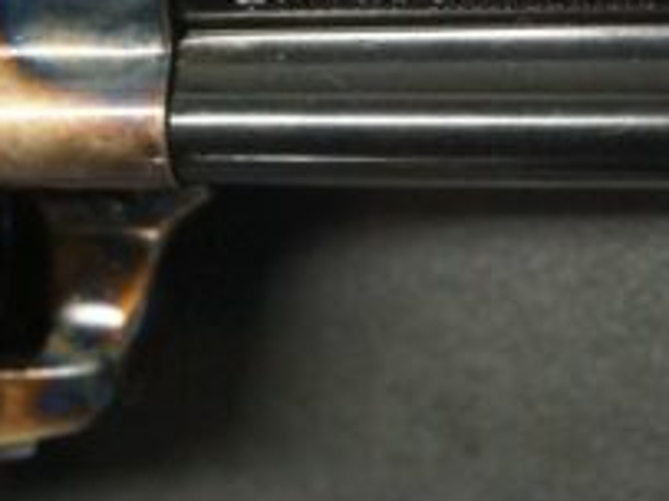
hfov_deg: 11.2
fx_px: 3401
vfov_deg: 8.4
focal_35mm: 176
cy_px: 160
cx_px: 494
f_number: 5.6
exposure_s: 1/80
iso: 3200
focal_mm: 55
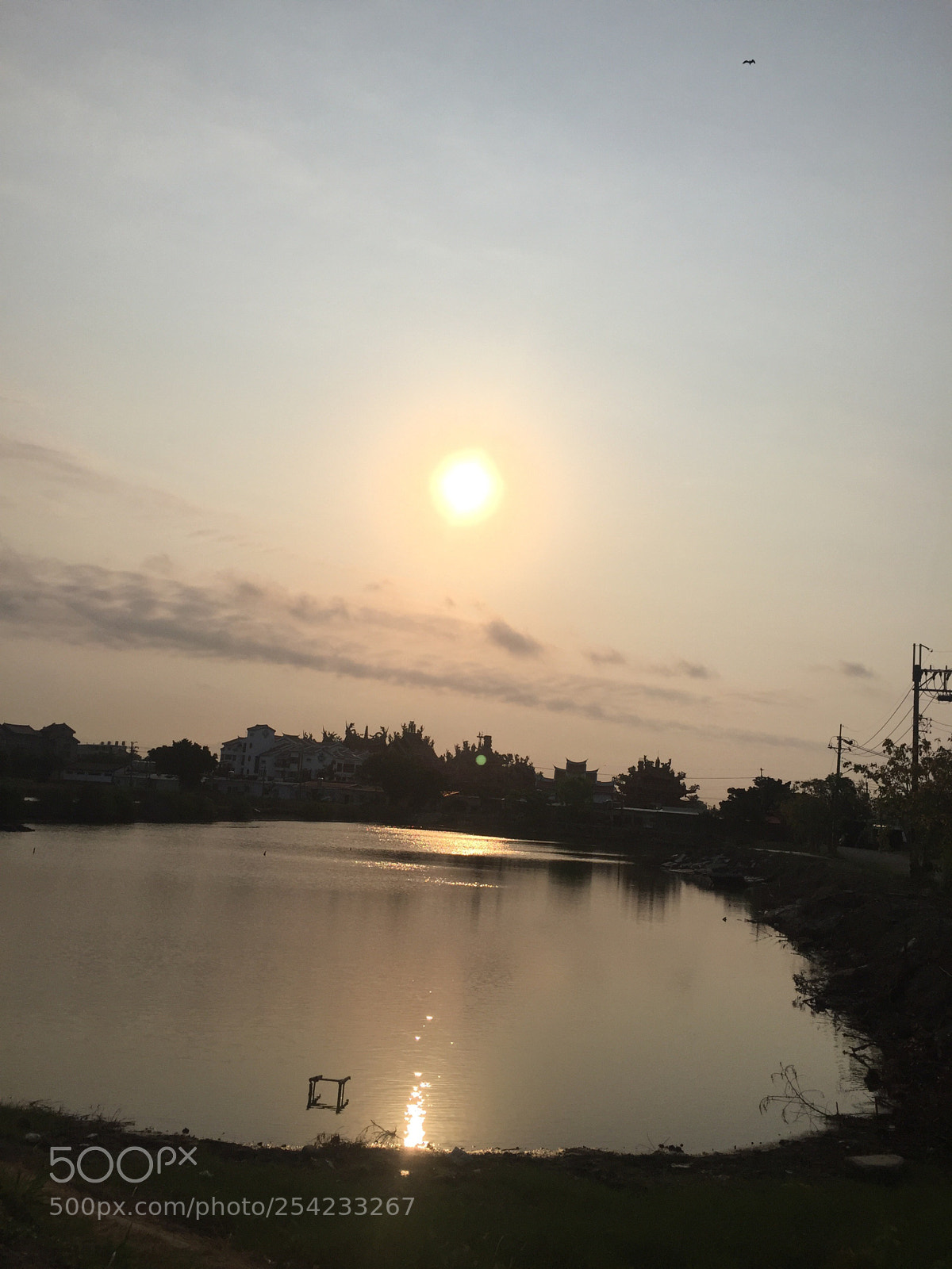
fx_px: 1063
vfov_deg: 61.7
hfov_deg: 48.2
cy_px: 634
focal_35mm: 29
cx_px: 476
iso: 32
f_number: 2.2
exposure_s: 1/9901
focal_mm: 4.15
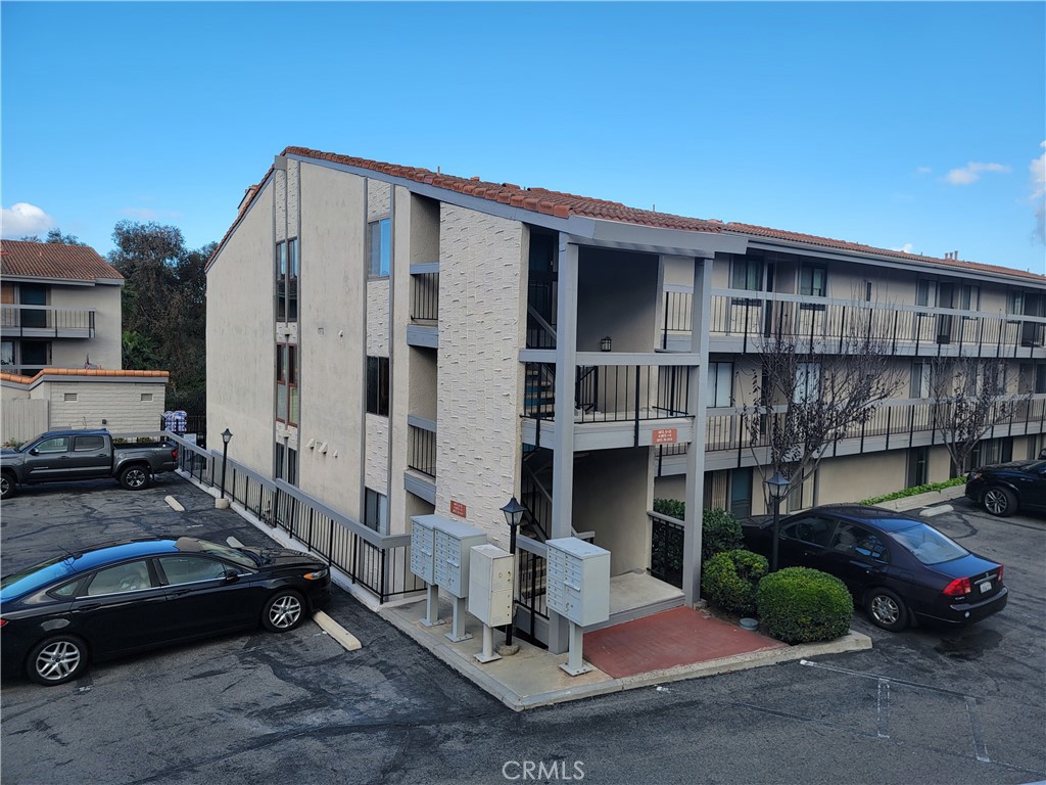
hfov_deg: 71.6
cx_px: 523
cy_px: 392
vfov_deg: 56.8
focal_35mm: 24
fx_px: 725
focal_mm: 6.7
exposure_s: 1/501
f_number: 1.8
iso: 16
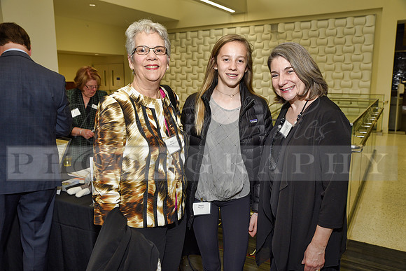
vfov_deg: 42.3
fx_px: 350
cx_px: 203
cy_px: 136
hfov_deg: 60.3
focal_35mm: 31
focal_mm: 31
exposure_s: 1/60
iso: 200
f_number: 5
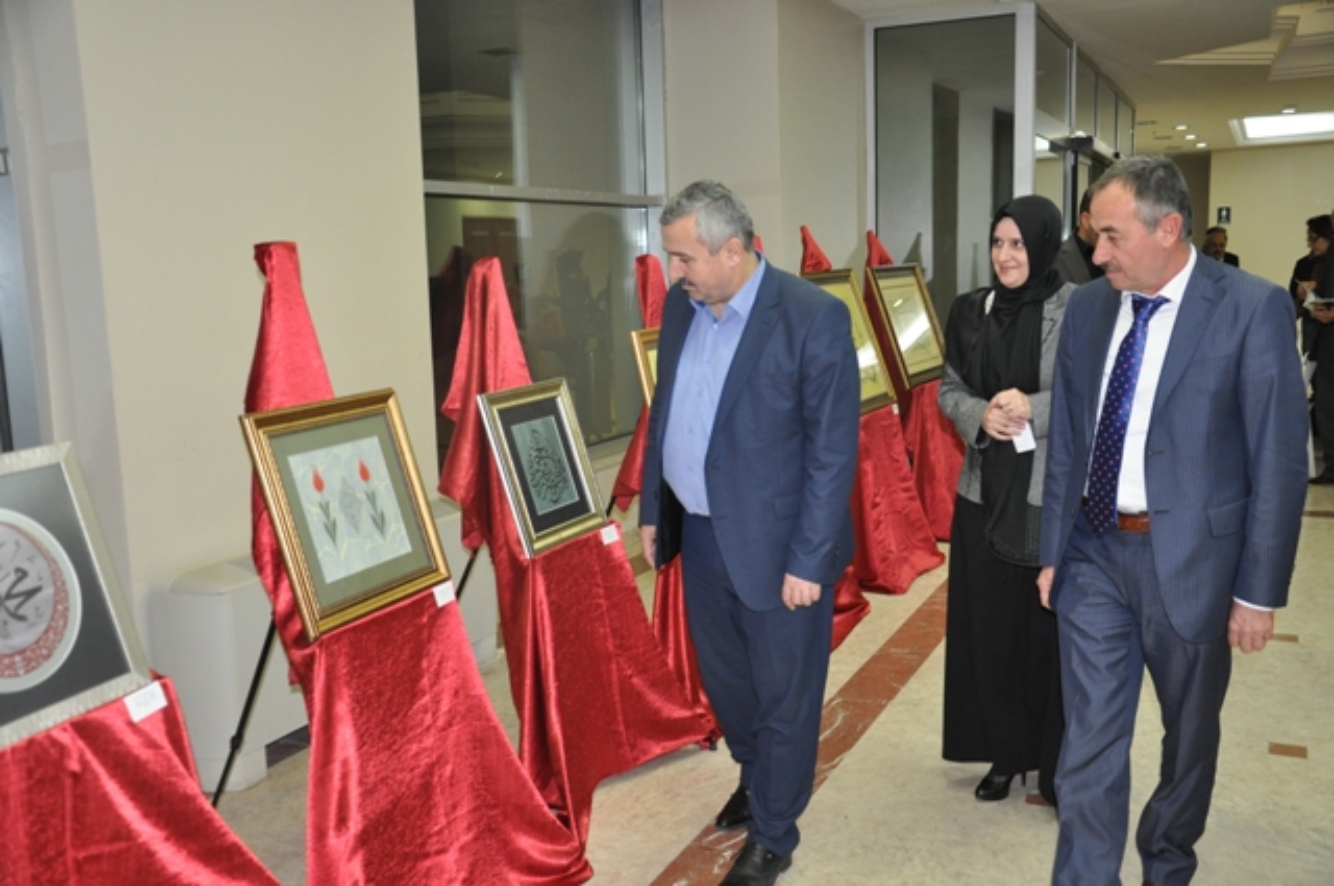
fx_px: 1332
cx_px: 667
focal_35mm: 36
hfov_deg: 53.2
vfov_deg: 36.8
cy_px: 443
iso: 800
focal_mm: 24
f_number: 3.8
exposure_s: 1/60
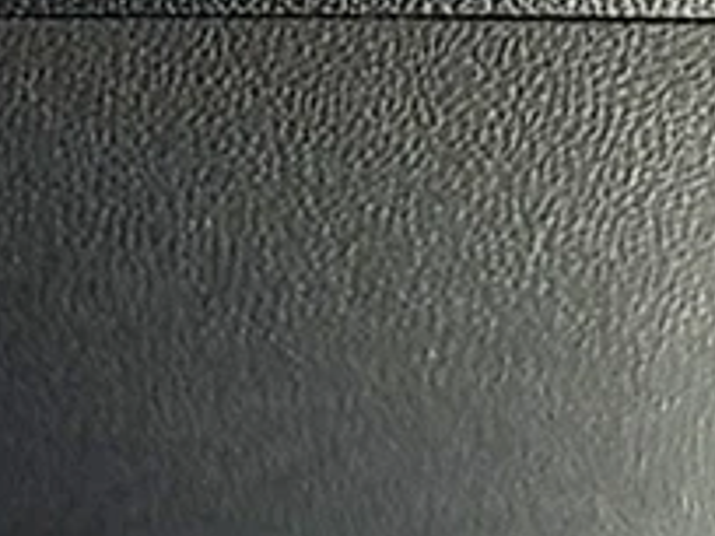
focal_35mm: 137
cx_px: 421
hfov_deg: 14.4
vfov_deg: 10.3
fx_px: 2830
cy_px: -366
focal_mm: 6.86
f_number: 1.78
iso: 100
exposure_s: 1/72
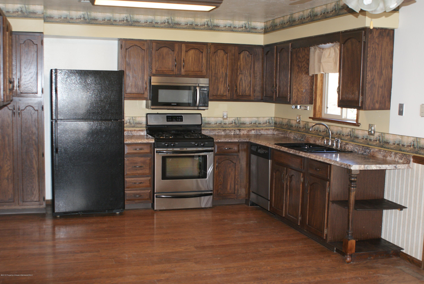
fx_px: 495
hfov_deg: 46.3
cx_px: 212
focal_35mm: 42
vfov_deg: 32.0
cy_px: 142
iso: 400
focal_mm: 28
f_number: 4.5
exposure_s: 1/60
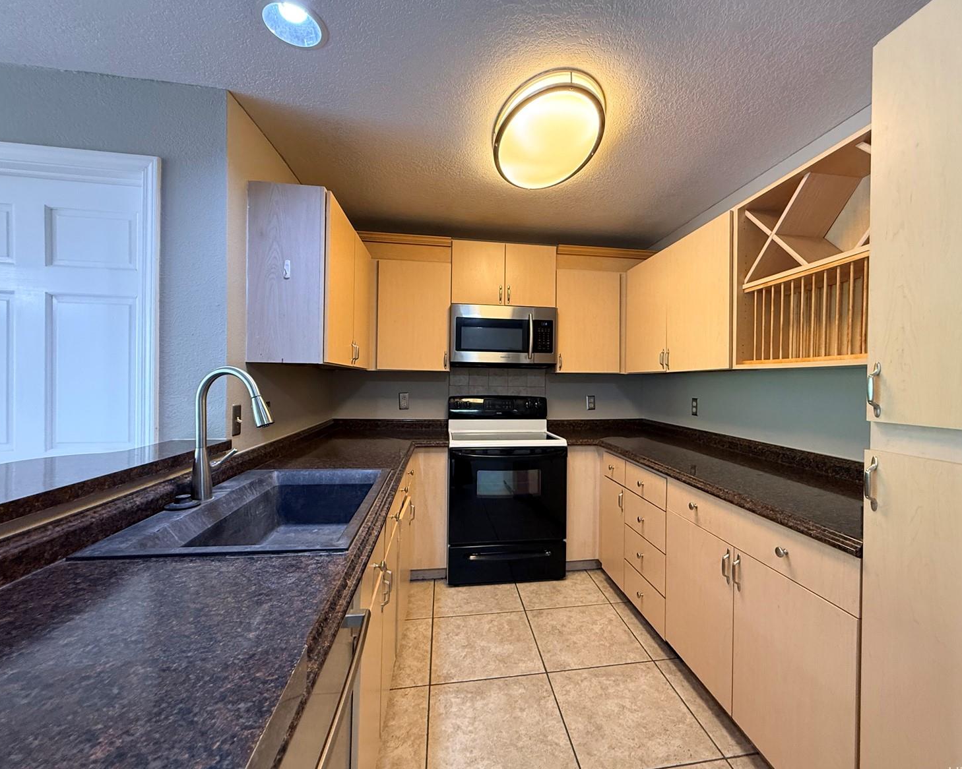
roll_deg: -0.9
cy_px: 384
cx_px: 518
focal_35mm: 15
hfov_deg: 96.6
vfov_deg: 84.0
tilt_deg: -0.1
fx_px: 427
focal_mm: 2.22
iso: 320
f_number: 2.2
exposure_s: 1/60
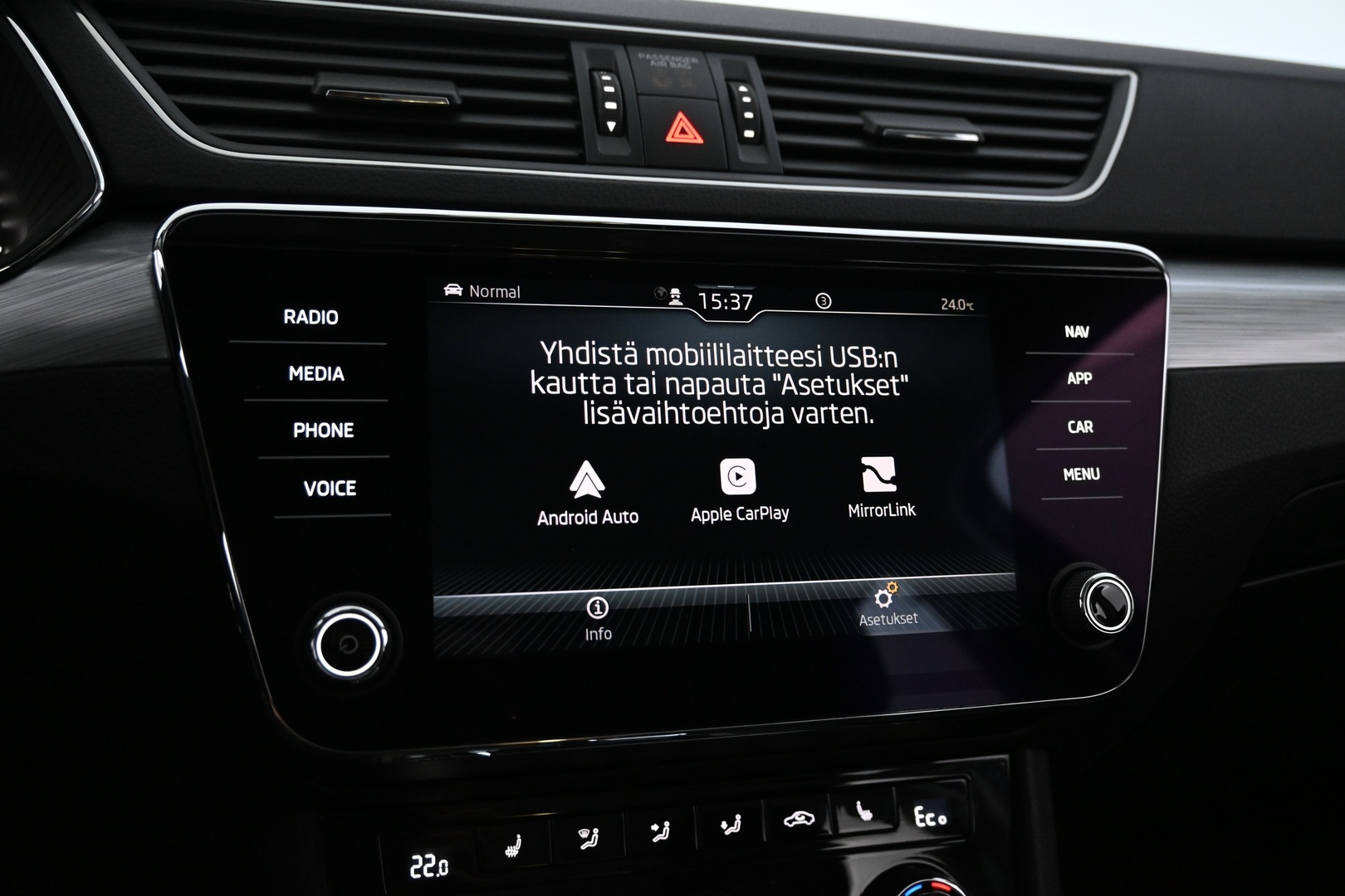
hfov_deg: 60.7
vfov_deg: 42.6
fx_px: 1149
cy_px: 448
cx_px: 672
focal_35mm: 31
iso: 2200
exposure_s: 1/30
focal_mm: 20.5
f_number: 3.8
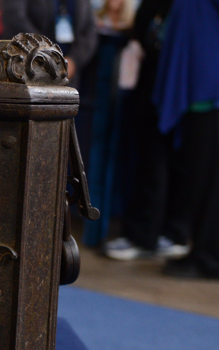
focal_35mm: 103
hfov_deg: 12.0
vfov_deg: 20.1
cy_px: 234
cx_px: -134
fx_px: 984
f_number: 2.8
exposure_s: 1/400
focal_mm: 38
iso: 2000
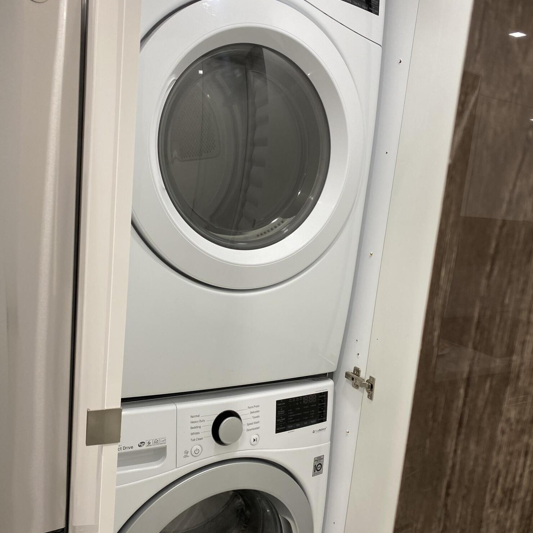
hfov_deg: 52.5
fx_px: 540
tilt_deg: -10.3
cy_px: 292
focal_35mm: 31
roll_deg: -6.4
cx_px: 264
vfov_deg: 52.5
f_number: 1.8
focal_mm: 4.25
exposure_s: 1/120
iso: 125
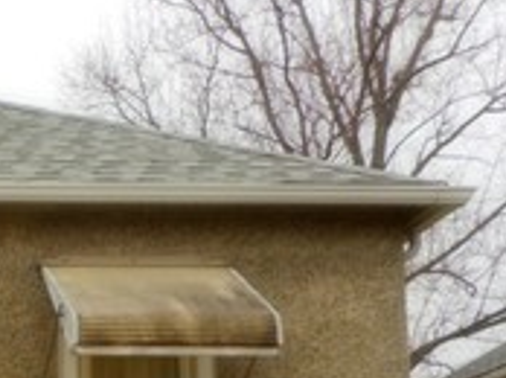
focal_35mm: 92
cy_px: 480
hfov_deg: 18.7
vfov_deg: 15.3
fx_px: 1343
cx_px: -268
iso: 80
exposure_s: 1/100
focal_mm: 4.5
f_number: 3.7
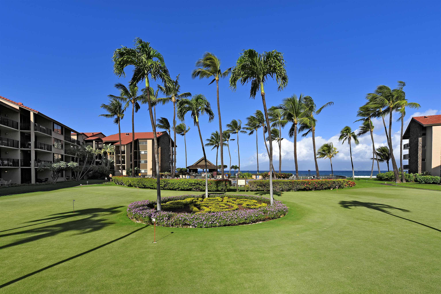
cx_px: 220
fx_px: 196
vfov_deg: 73.8
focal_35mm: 16
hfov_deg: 96.7
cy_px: 147
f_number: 13
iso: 100
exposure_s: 1/200
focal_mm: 16
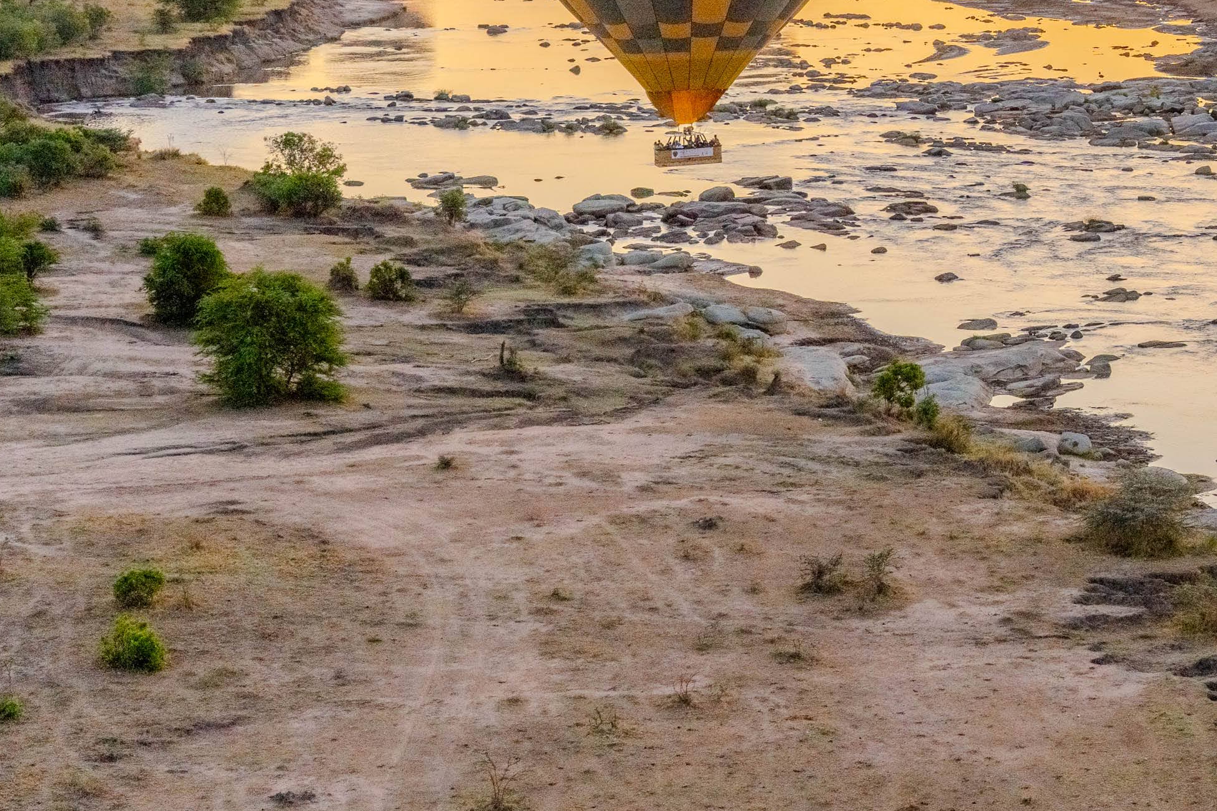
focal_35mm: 98
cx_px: 1524
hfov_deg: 19.4
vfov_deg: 13.7
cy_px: -92
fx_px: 3312
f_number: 5
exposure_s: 1/1000
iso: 800
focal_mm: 39
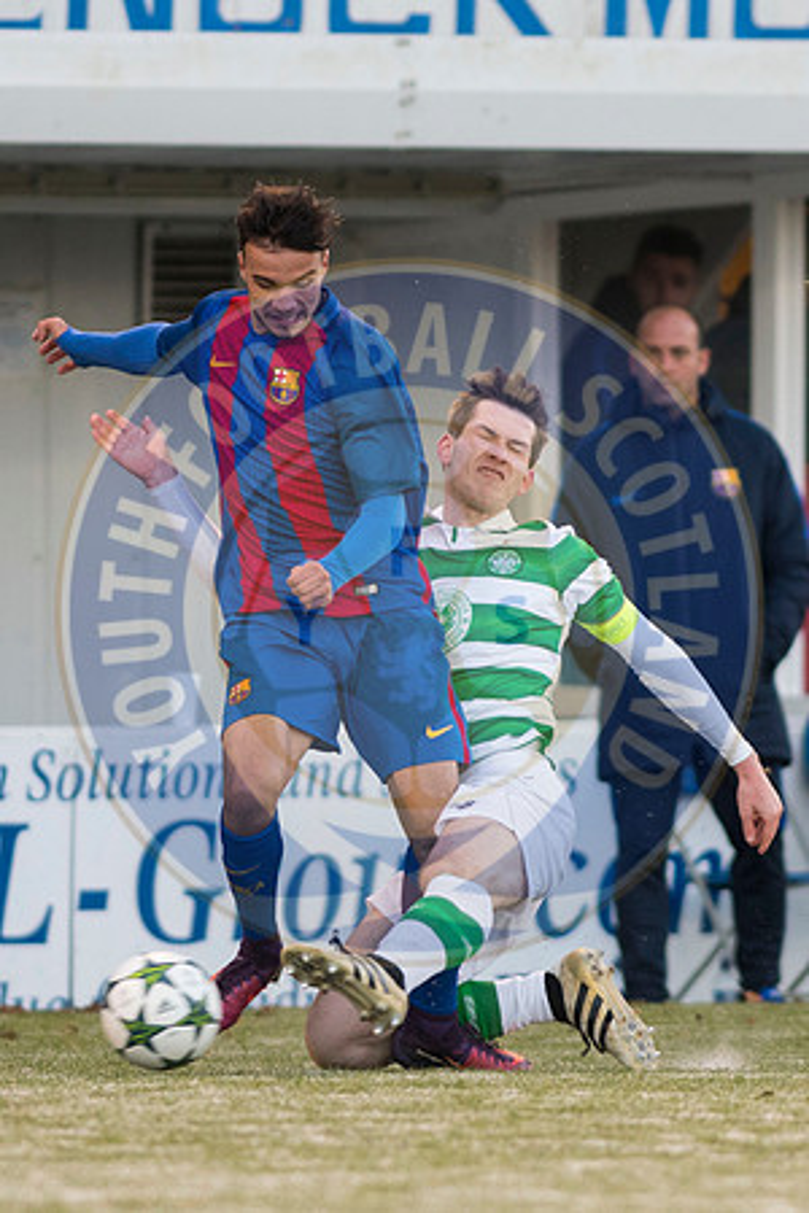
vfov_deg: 4.6
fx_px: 15168
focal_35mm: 450
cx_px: 404
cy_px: 606
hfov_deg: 3.1
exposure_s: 1/1000
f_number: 3.2
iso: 800
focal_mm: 300
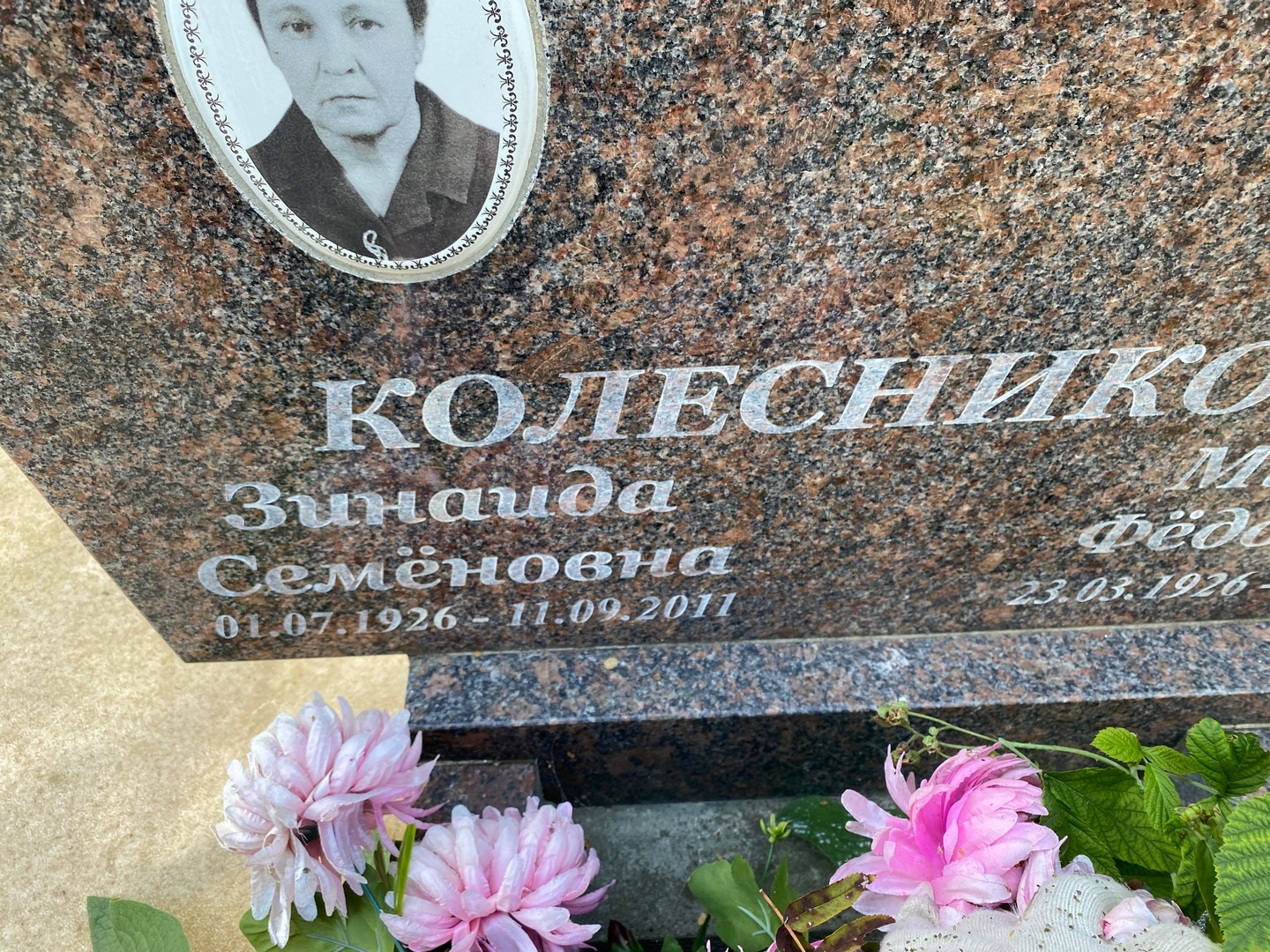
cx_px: 635
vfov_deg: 53.1
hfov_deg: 67.3
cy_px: 476
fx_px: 954
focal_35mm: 26
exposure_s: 1/122
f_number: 1.8
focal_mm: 4.25
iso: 50
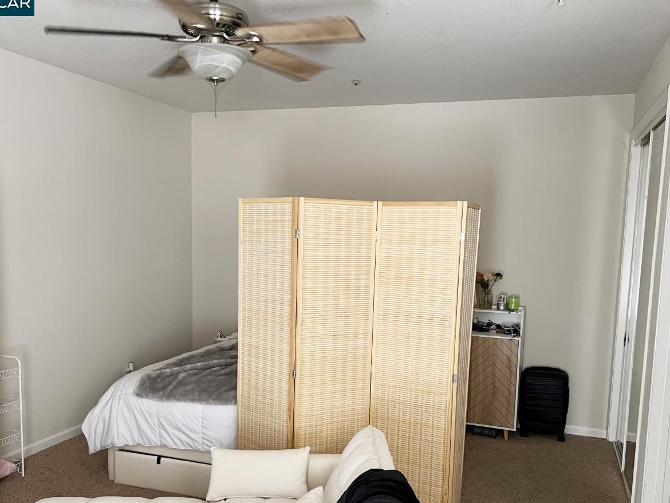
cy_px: 297
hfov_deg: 56.8
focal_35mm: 32
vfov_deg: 44.0
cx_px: 332
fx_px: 619
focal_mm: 5.7
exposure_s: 1/100
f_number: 1.5
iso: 125
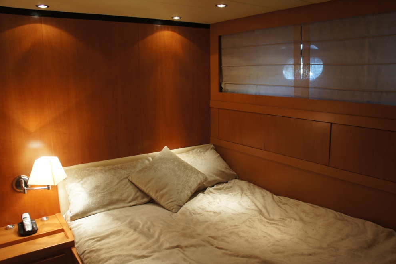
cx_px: 205
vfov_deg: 46.4
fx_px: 308
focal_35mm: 28
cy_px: 135
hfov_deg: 65.5
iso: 200
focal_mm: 18
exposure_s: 1/30
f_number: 3.5
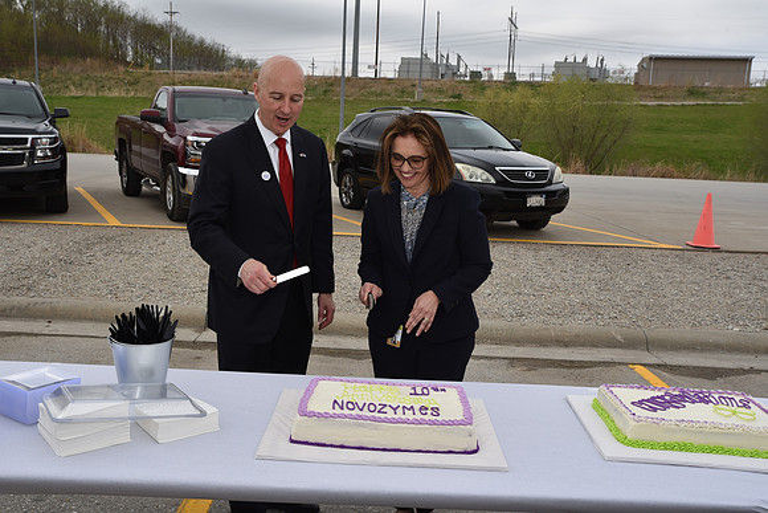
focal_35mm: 32
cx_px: 384
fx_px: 683
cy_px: 256
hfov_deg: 58.7
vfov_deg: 41.1
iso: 100
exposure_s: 1/200
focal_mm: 32
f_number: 9
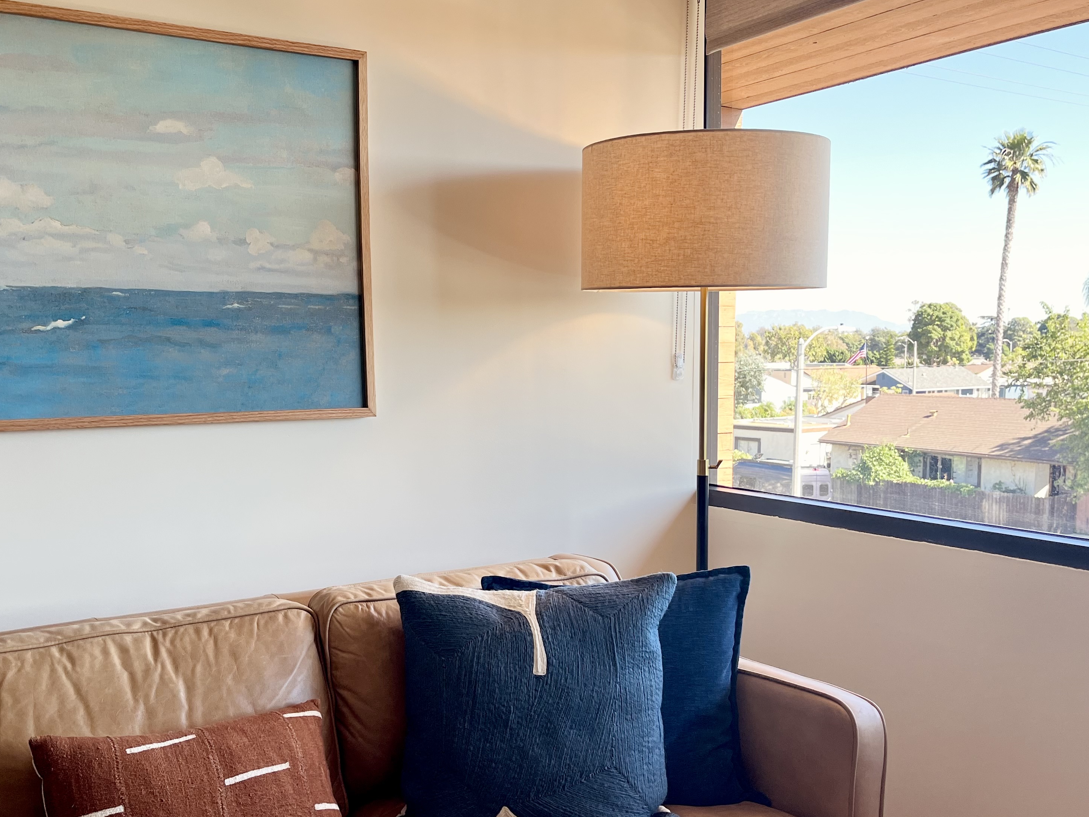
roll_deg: +1.6
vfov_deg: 39.5
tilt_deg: -7.2
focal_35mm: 36
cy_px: 488
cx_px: 510
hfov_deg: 51.3
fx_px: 1133
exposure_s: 1/120
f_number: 1.6
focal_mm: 5.1
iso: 64
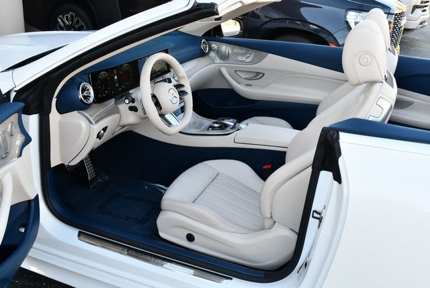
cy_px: 144
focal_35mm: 36
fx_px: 430
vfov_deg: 36.9
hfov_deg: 53.1
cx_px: 215
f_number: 4.5
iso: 400
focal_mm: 18
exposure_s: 1/250
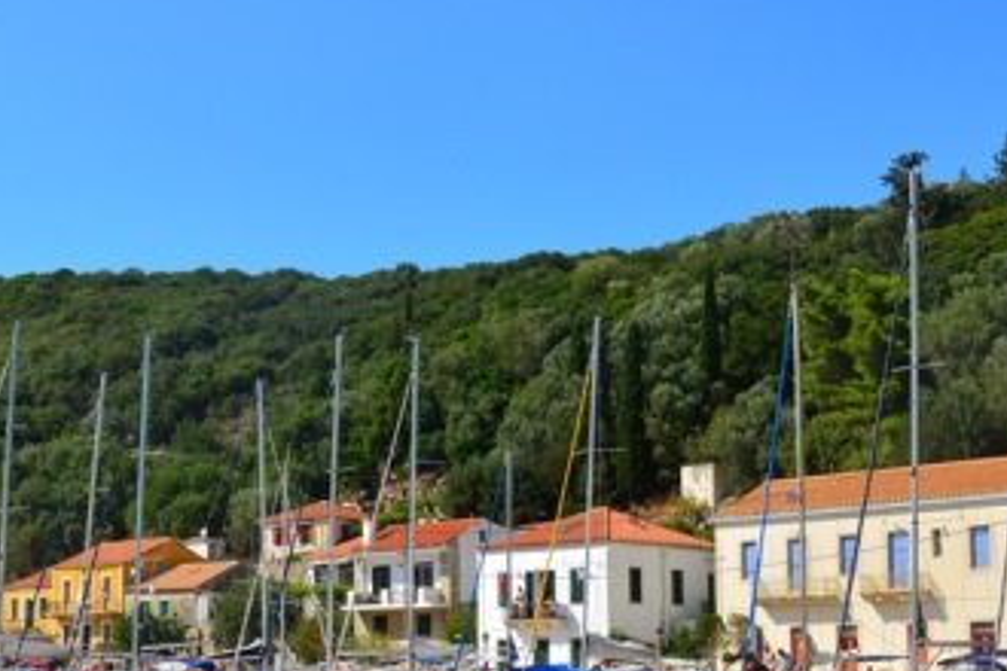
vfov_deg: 24.8
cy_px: 503
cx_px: 403
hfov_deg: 36.7
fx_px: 1510
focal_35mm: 54
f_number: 9
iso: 100
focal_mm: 18
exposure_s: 1/320
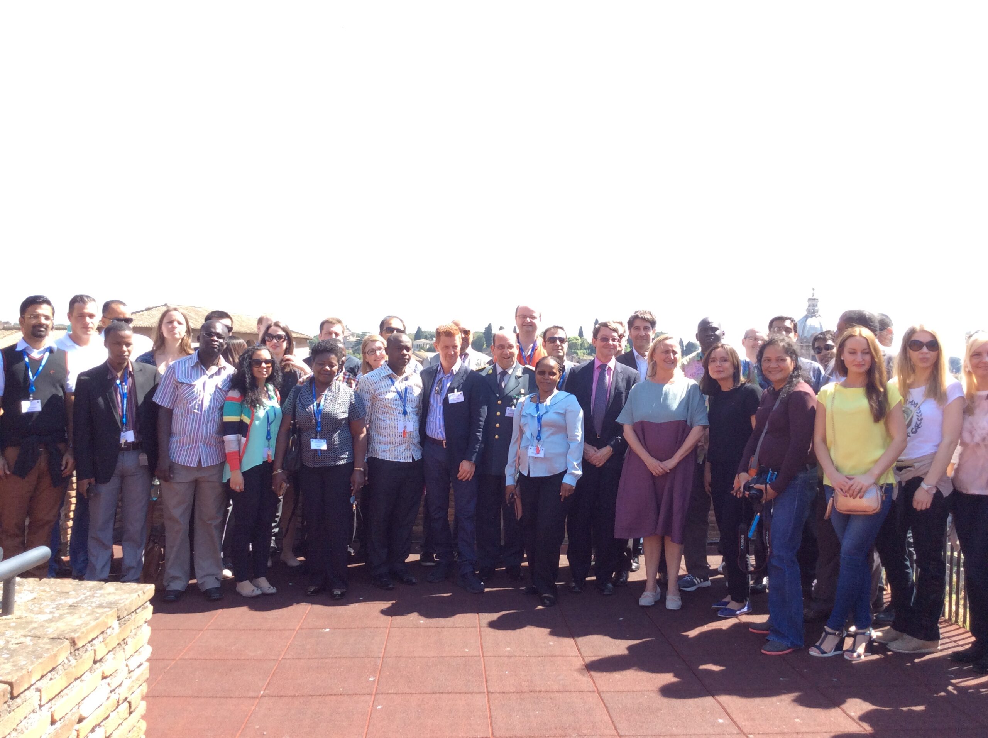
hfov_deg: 55.4
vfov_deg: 42.8
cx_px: 494
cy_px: 369
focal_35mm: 33
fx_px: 940
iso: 32
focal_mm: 3.3
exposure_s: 1/316
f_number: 2.4
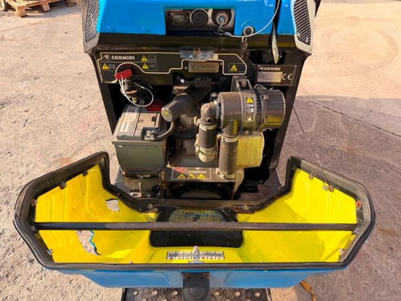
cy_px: 150
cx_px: 200
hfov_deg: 71.6
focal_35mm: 24
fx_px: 278
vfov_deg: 56.8
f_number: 1.78
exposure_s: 1/1410
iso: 100
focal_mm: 6.76
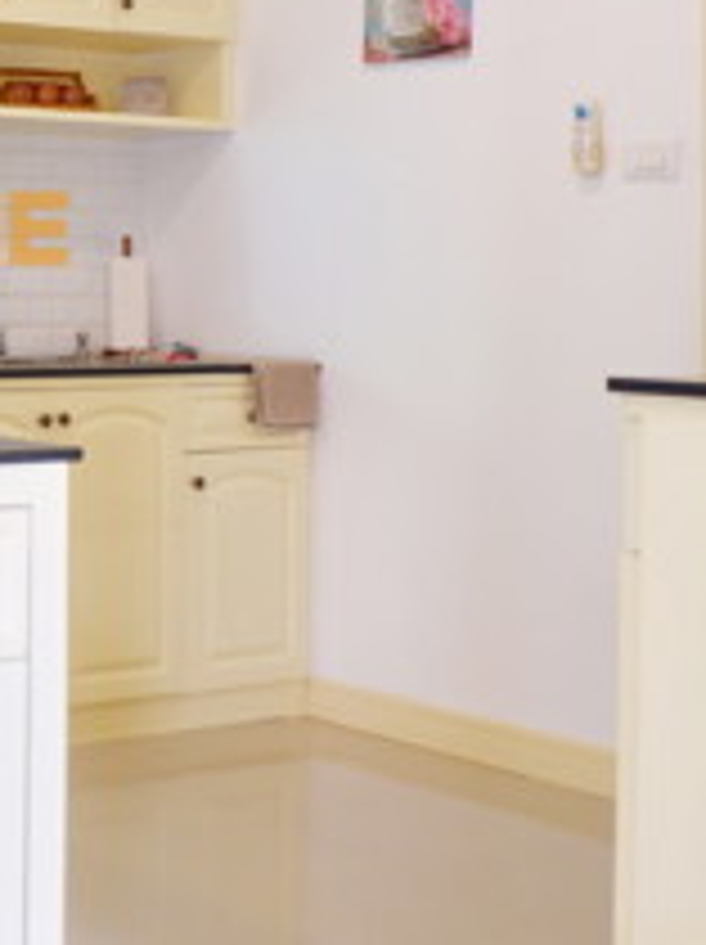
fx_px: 1798
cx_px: -463
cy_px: 261
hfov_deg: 18.6
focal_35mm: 66
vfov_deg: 29.1
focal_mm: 16
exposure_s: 1/34
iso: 200
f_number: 3.5
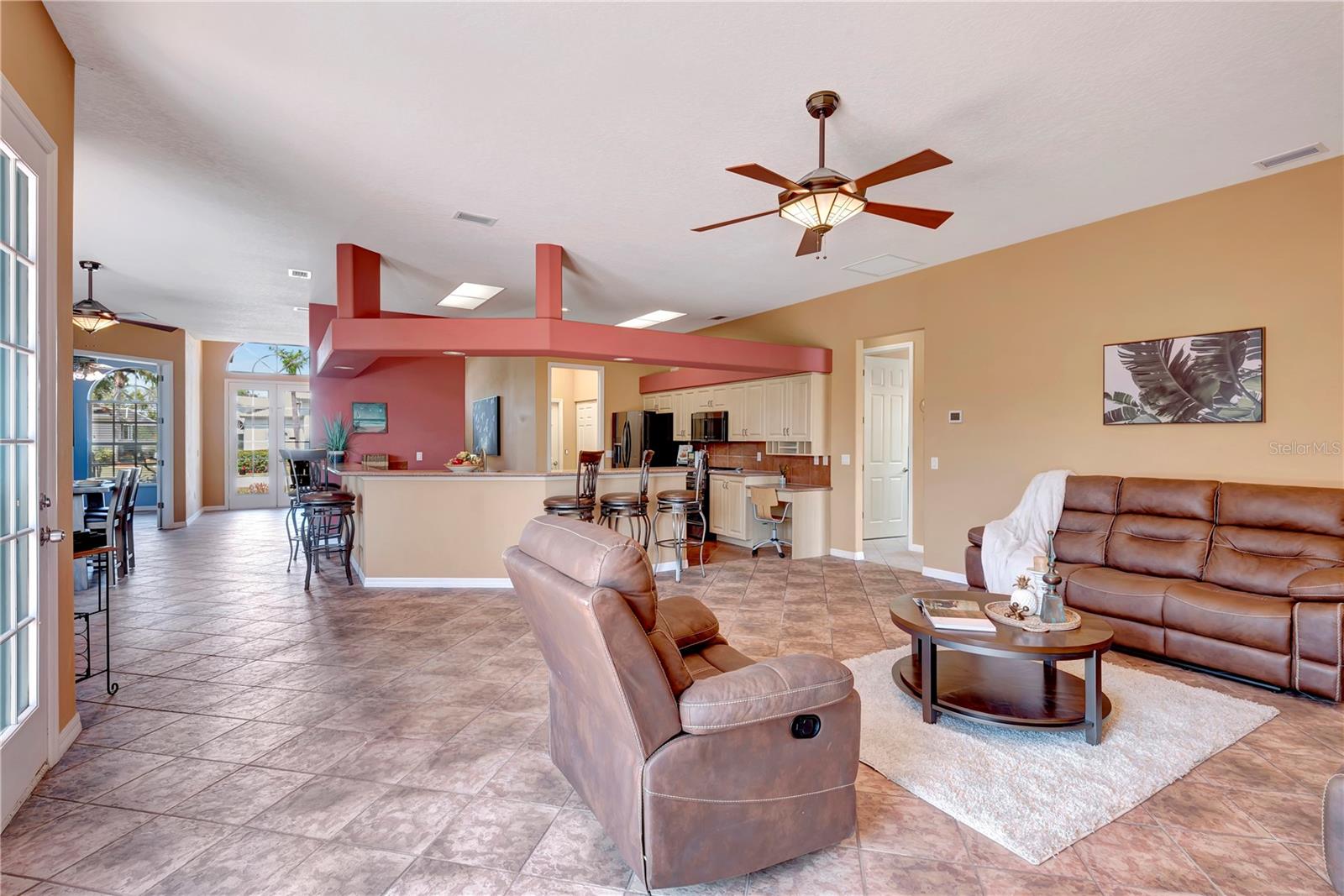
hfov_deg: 96.7
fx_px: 597
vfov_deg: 73.8
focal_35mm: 16
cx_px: 672
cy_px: 448
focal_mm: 16
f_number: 9
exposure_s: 1
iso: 100
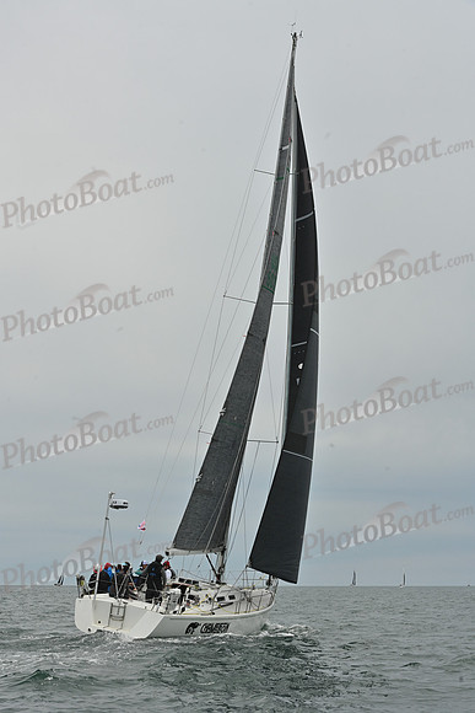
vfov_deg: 28.8
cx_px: 238
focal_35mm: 70
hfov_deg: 19.5
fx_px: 1384
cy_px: 356
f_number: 10
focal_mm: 70
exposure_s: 1/1000
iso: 320
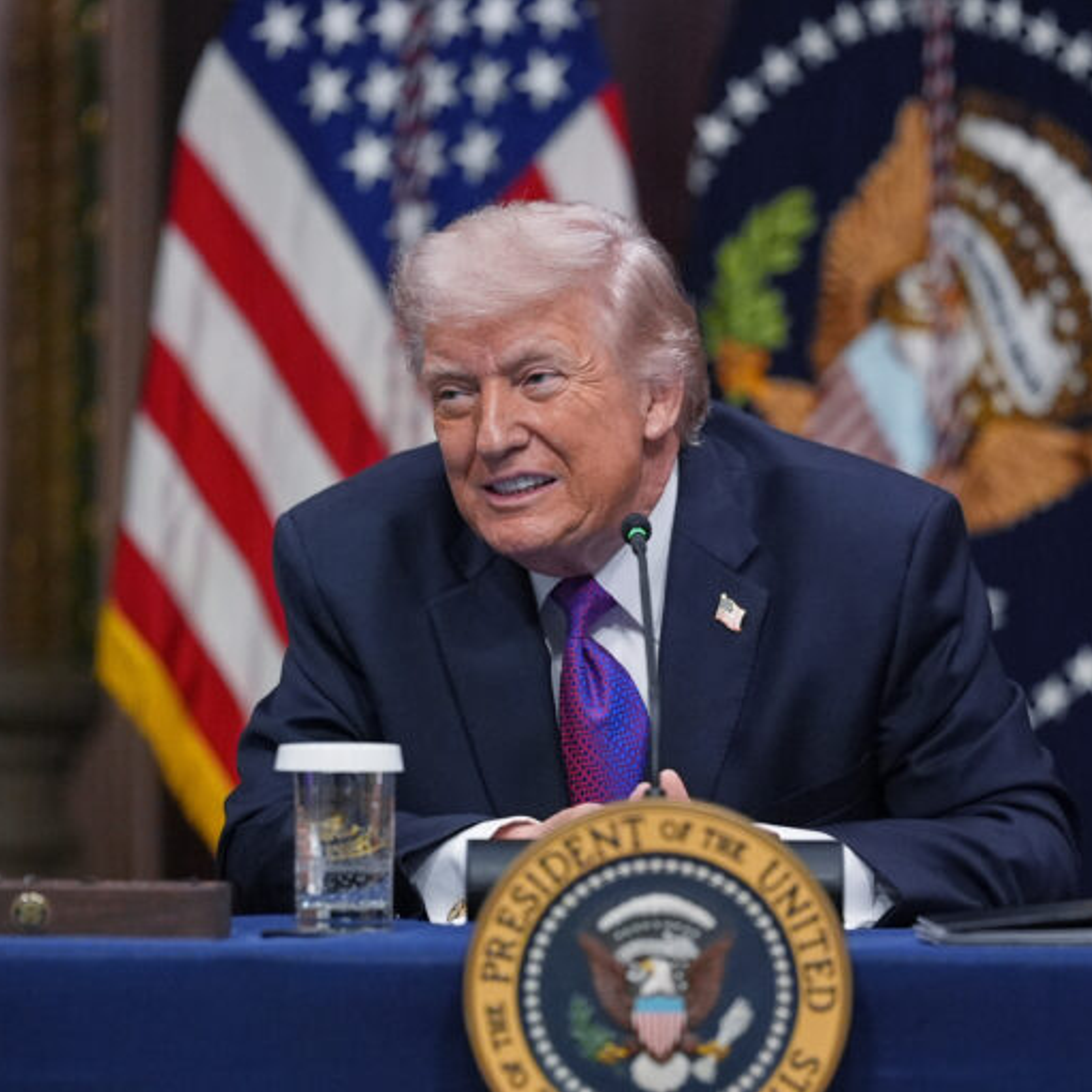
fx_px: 10279
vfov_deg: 6.1
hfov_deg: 6.1
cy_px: 547
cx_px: 588
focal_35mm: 288
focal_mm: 150
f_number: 2
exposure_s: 1/400
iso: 2500
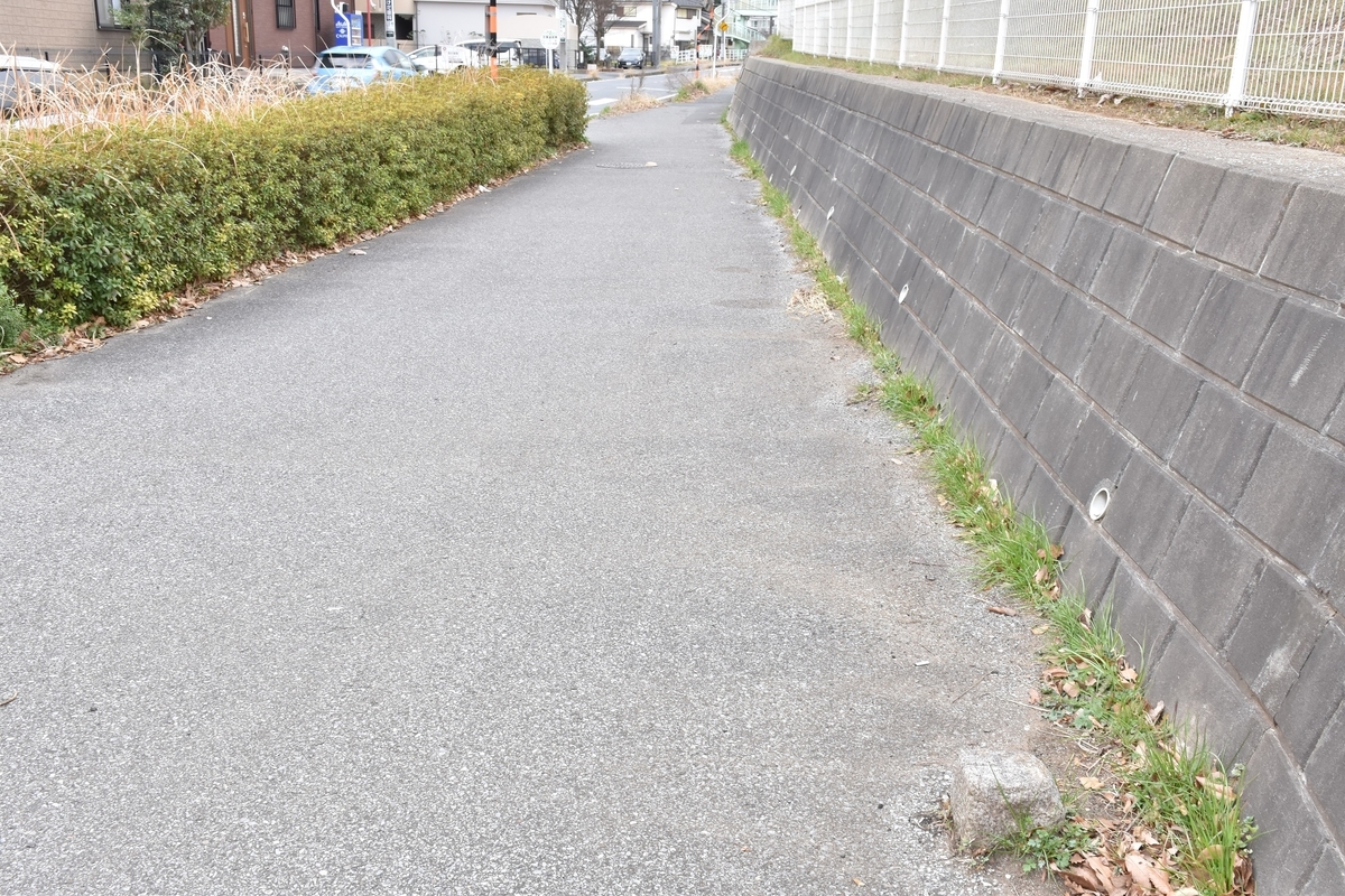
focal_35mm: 36
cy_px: 448
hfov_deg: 53.1
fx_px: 1345
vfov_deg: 36.9
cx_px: 672
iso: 400
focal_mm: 24
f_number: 13
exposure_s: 1/60
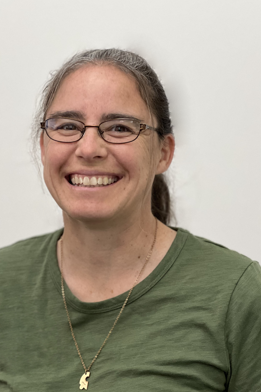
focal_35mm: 99
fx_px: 1077
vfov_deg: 20.6
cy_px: 232
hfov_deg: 13.8
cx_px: 118
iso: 320
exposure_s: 1/40
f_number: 2.8
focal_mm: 9
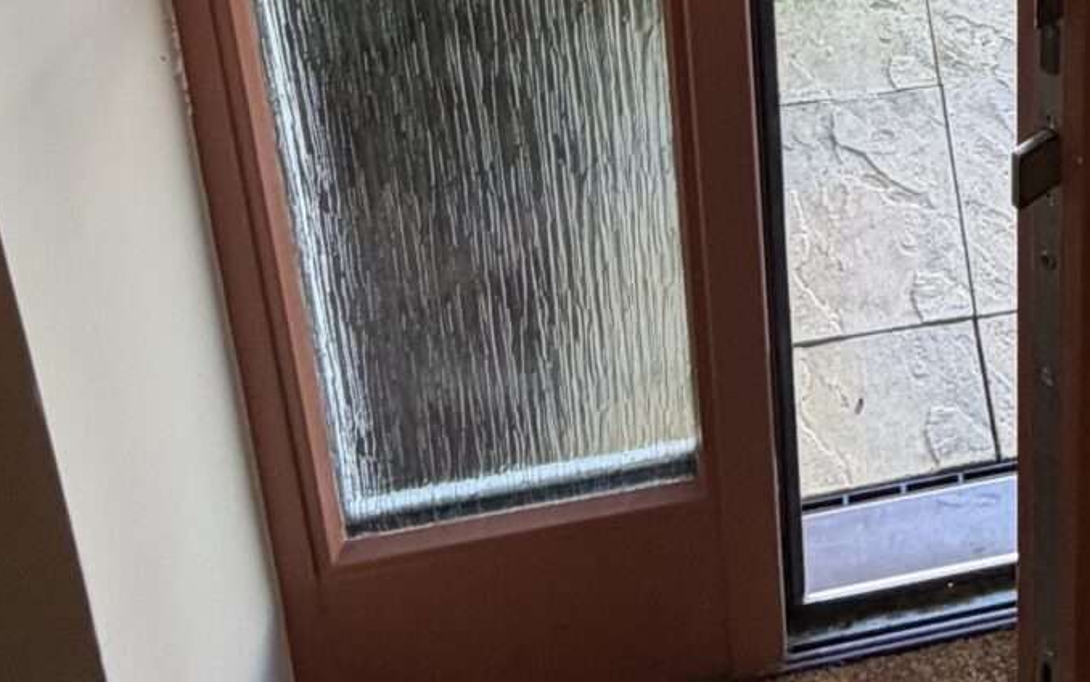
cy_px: -425
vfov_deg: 19.3
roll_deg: -0.4
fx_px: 1664
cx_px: 1201
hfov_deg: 32.0
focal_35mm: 56
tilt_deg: -19.2
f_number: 2.2
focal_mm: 2.22
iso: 100
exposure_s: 1/121
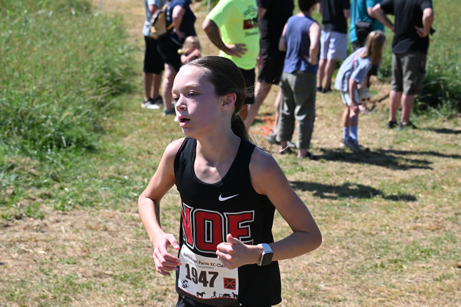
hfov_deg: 20.9
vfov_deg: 14.0
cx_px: 230
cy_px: 154
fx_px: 1248
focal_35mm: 98
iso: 450
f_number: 7.1
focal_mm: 65
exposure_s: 1/1250
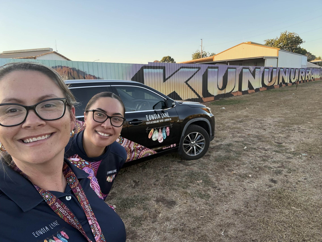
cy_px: 121
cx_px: 161
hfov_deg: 73.9
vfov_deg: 58.9
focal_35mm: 23
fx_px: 214
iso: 80
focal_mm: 2.69
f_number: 1.9
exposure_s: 1/212
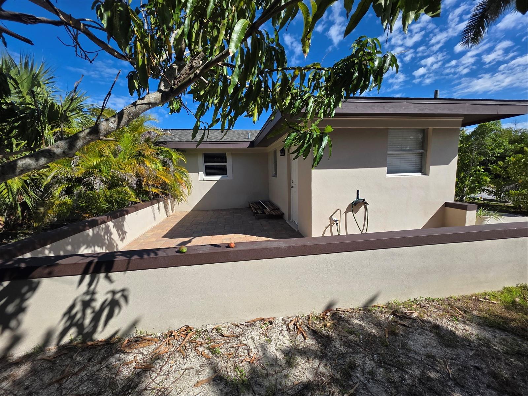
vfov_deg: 89.9
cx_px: 264
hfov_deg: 106.2
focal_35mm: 13
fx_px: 198
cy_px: 198
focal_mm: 2.2
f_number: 1.9
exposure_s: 1/2359
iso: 40
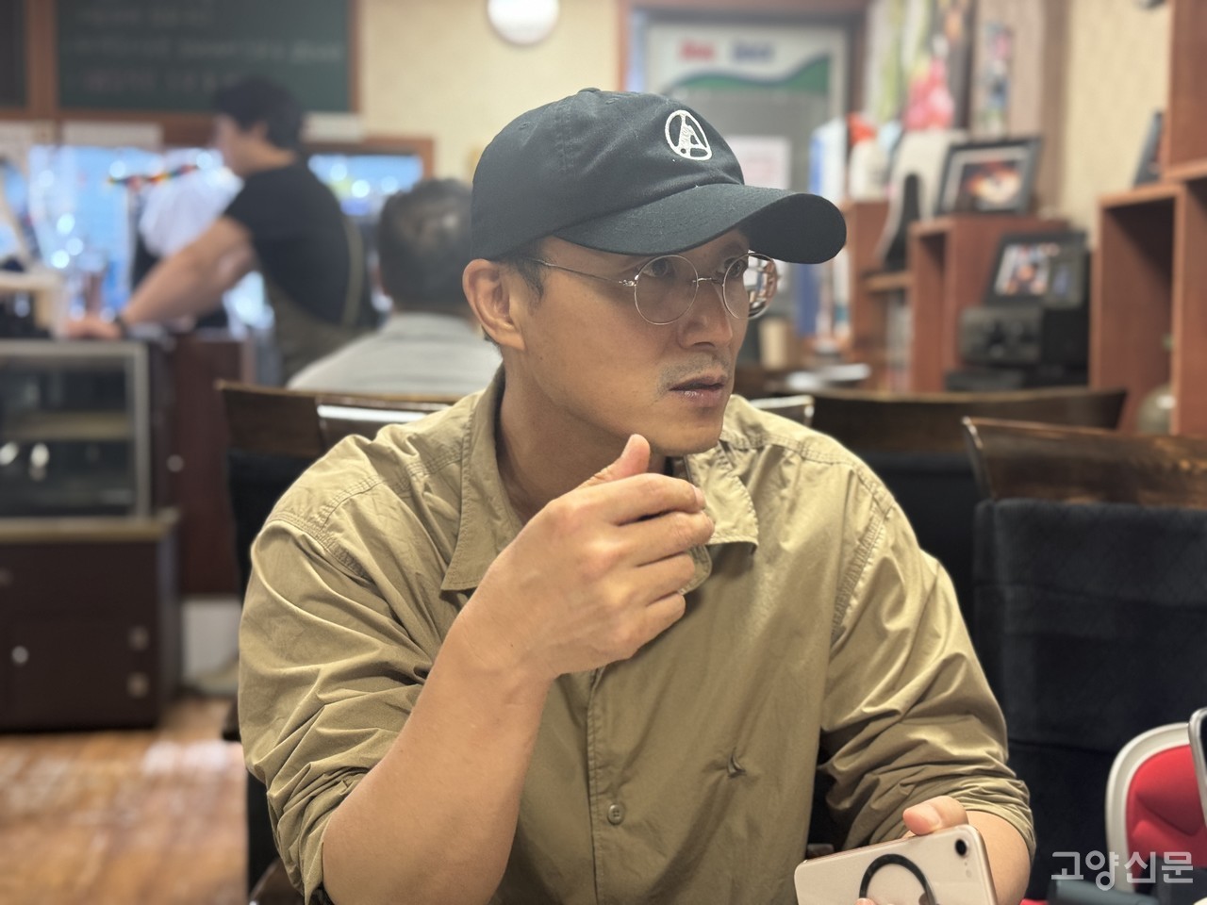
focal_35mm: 48
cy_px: 452
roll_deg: -0.3
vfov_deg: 30.3
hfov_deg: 39.7
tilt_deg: -3.7
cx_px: 604
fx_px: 1674
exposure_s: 1/40
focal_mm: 6.76
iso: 320
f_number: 1.78
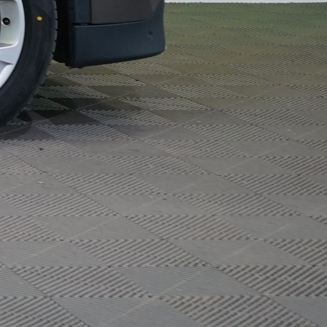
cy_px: -174
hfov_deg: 8.5
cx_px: -663
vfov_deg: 9.8
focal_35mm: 172
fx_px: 1838
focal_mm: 33
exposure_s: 1/40
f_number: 6.3
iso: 500
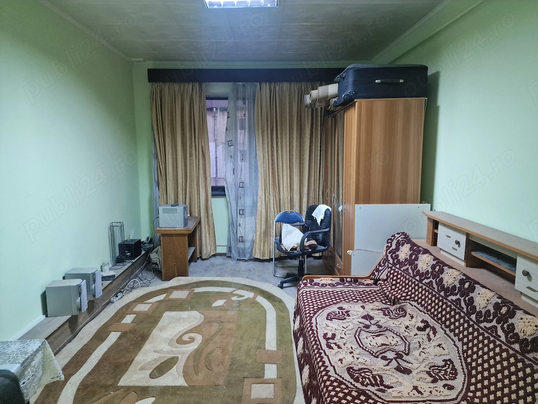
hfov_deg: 73.9
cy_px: 202
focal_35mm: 23
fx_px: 357
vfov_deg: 58.9
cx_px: 269
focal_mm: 6.4
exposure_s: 1/100
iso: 800
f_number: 1.8
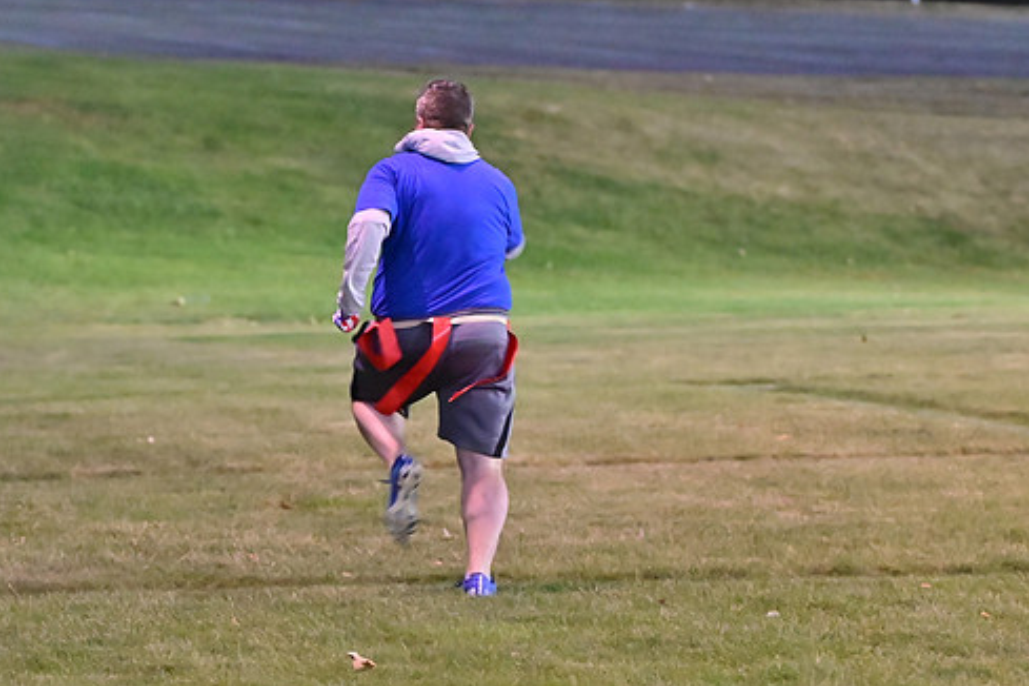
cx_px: 568
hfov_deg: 9.3
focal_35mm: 222
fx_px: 6345
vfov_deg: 6.2
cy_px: 329
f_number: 4
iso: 6400
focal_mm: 125
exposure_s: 1/200
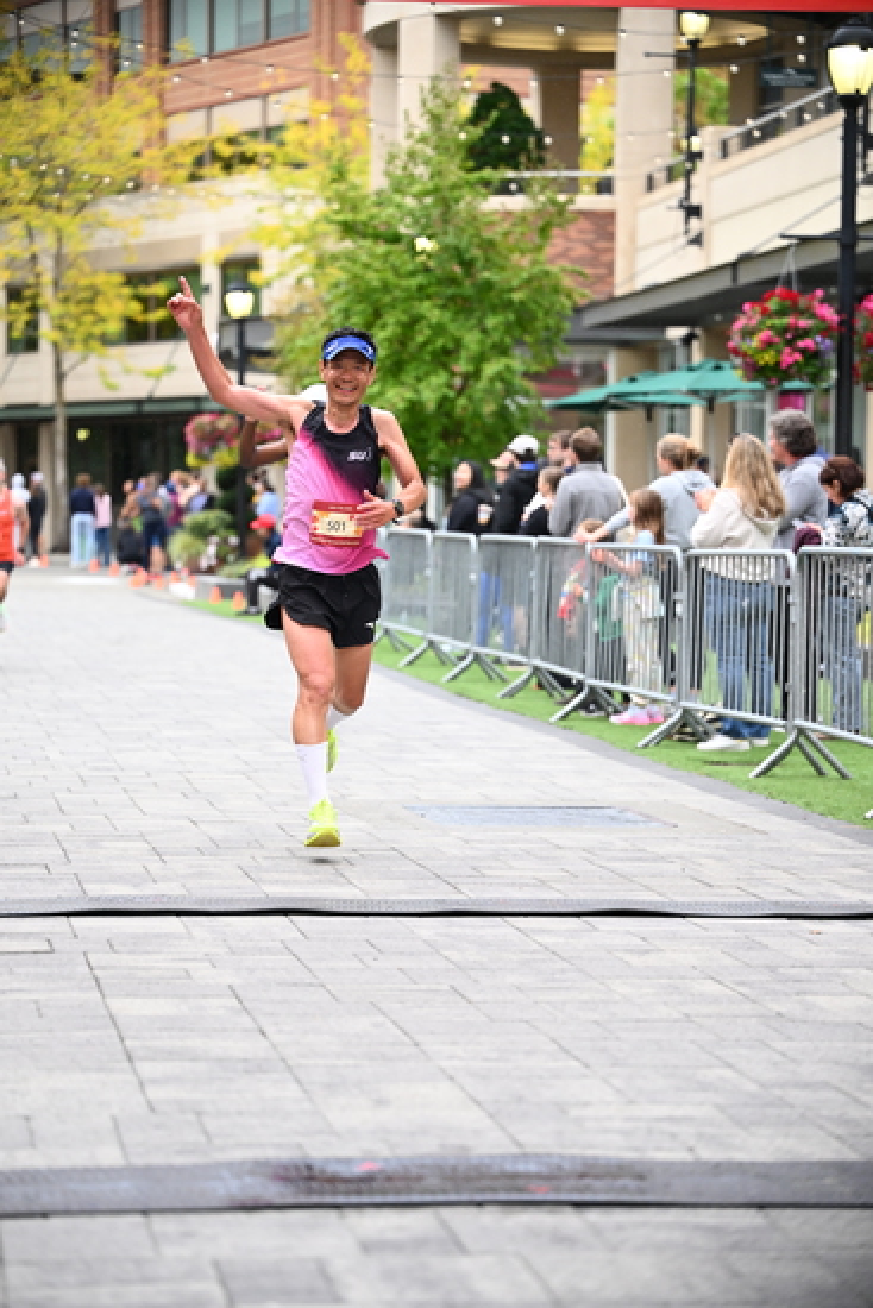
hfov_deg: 14.7
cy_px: 654
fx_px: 3380
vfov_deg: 21.9
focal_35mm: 93
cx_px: 436
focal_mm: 93
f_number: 2.8
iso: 1250
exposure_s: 1/1600
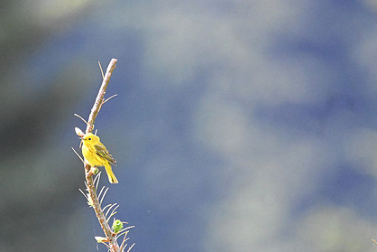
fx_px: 8715
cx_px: 135
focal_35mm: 832
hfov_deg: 2.5
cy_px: 169
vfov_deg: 1.7
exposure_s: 1/3200
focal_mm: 600
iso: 6400
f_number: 6.3
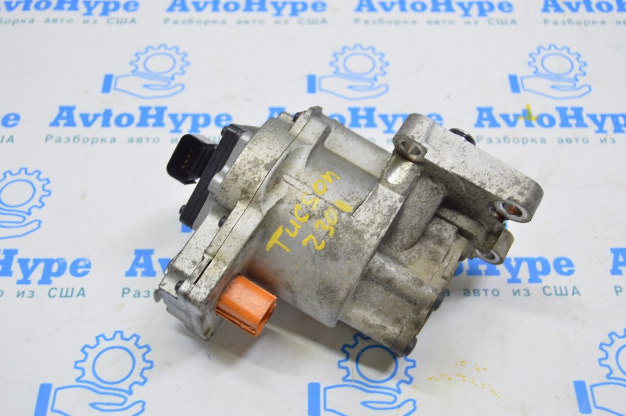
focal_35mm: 48
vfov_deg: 28.0
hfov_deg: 41.1
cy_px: 208
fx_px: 834
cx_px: 313
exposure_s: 1/20
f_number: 5.6
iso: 400
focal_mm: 32
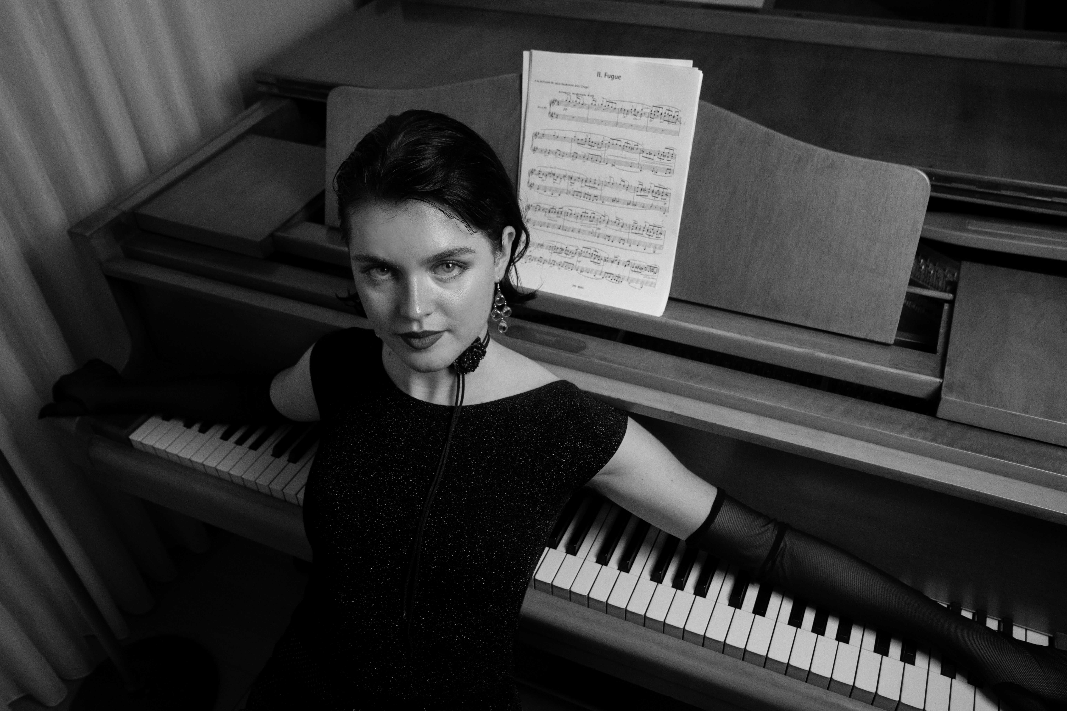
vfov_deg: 43.6
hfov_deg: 61.9
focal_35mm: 30
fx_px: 889
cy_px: 356
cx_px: 534
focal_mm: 30
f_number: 7.1
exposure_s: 1/160
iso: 4000
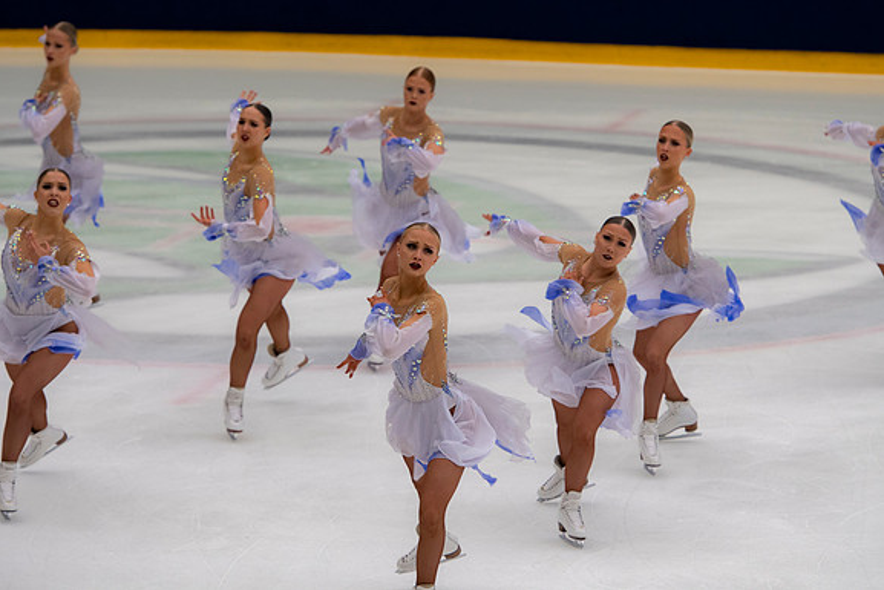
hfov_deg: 9.8
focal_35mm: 211
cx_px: 441
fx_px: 5182
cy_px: 295
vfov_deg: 6.5
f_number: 3.5
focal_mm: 140
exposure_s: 1/400
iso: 560
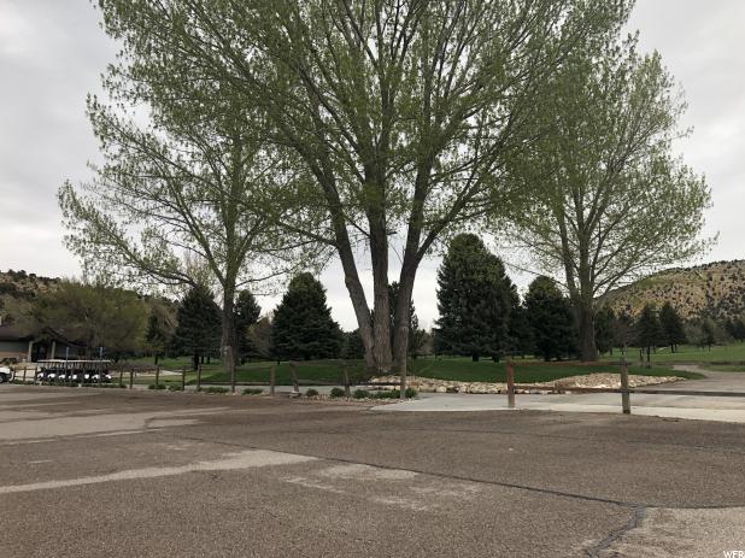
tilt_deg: +10.3
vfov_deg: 48.2
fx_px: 624
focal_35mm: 29
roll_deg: -0.6
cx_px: 376
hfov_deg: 61.7
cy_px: 270
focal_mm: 4
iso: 20
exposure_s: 1/242
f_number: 1.8
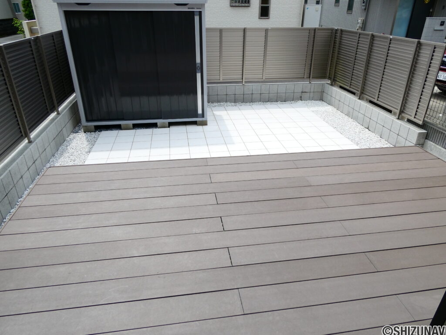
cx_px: 223
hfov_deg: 71.6
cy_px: 168
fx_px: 309
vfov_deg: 56.8
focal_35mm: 24
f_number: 3.3
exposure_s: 1/800
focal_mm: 4.3
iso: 80
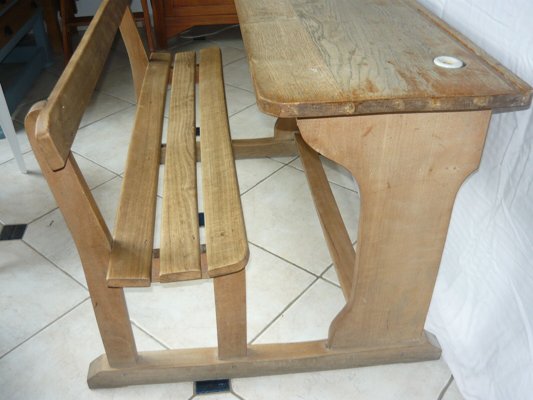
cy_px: 200
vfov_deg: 42.9
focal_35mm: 33
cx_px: 266
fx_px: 508
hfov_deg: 55.4
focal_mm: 5.5
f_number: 2.8
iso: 100
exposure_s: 1/30
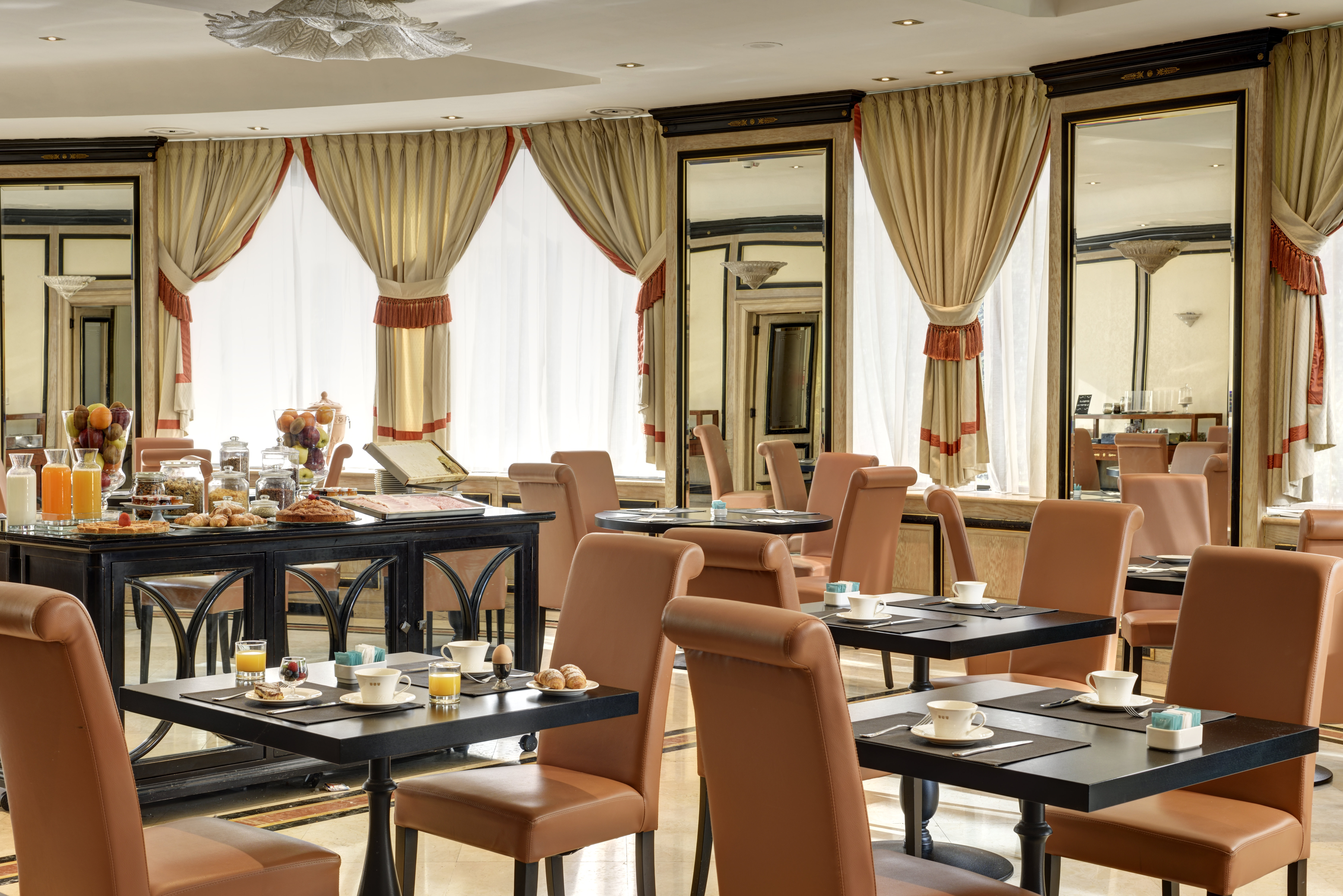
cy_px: 448
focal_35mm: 50
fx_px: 1866
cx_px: 672
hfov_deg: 39.6
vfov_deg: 27.0
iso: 100
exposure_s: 1/250
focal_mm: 50
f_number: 13
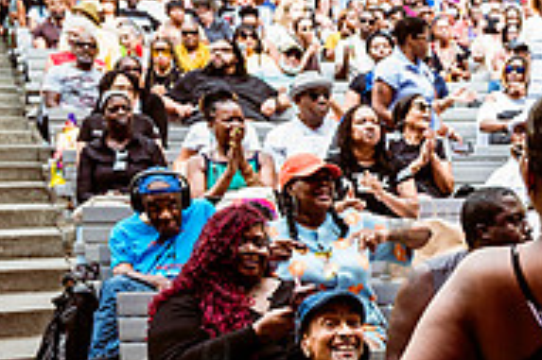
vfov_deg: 13.3
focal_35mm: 101
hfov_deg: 18.4
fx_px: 1519
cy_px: 370
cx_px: 763
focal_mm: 32
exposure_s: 1/125
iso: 1000
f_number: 4.5
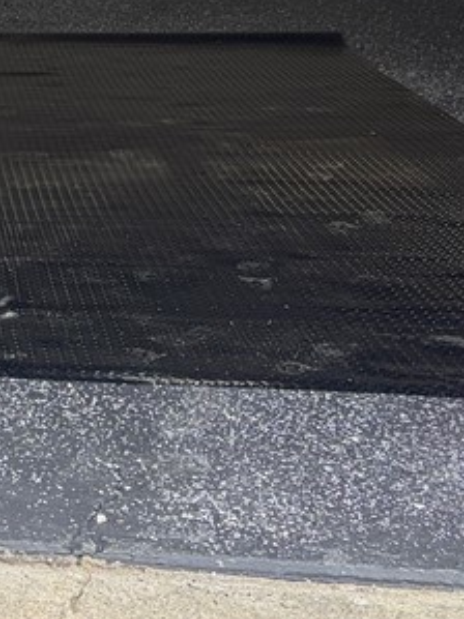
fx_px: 1592
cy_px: 21
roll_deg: +1.8
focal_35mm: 89
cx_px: -439
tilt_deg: -8.7
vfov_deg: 21.4
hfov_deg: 14.1
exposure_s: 1/182
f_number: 1.6
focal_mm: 5.96
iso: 50
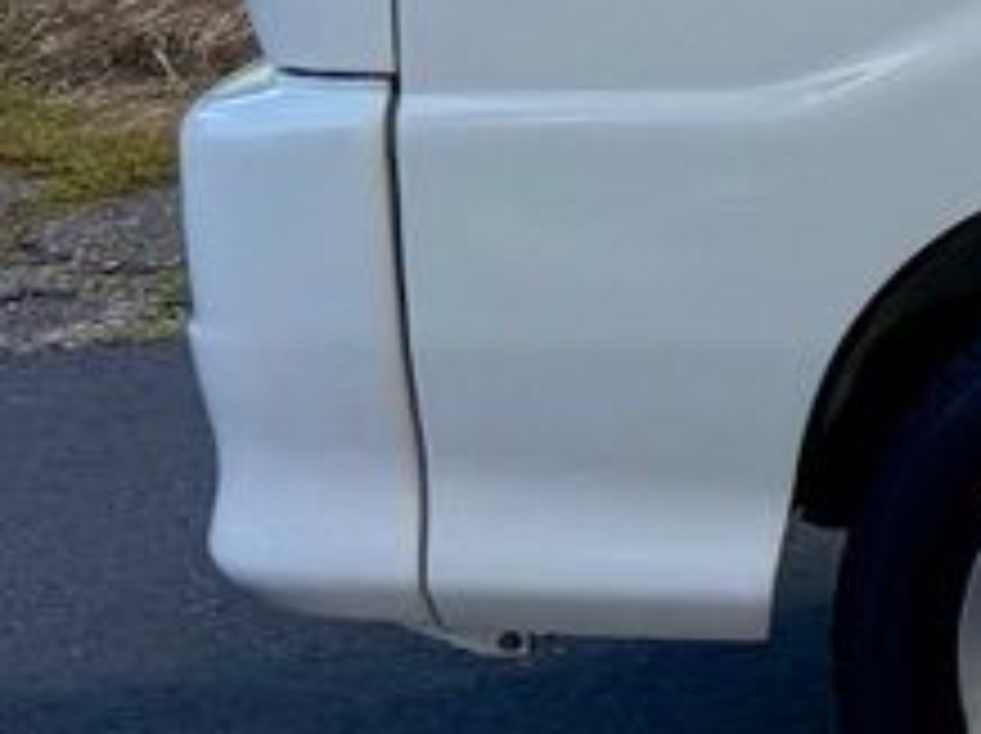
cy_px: -455
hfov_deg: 10.9
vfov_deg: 10.1
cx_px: 2664
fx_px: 3991
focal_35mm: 141
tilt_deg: -6.3
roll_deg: +1.0
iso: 100
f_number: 1.78
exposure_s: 1/3425
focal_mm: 6.76
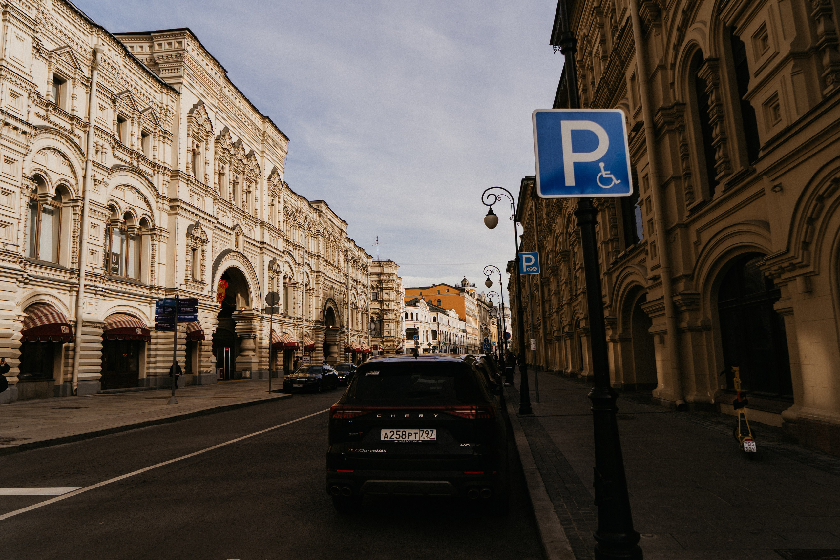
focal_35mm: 25
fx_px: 579
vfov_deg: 51.6
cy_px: 280
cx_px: 420
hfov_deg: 71.9
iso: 100
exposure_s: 1/500
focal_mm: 24
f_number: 4
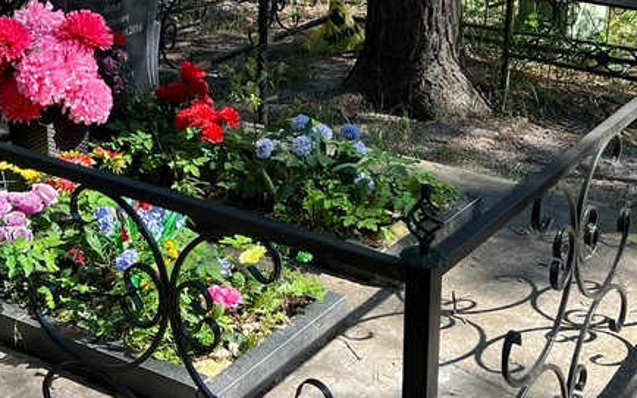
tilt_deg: -10.8
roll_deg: -0.2
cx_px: 263
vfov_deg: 19.7
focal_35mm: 65
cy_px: 69
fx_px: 1128
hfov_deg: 31.5
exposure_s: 1/769
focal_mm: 5.7
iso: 50
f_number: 1.5
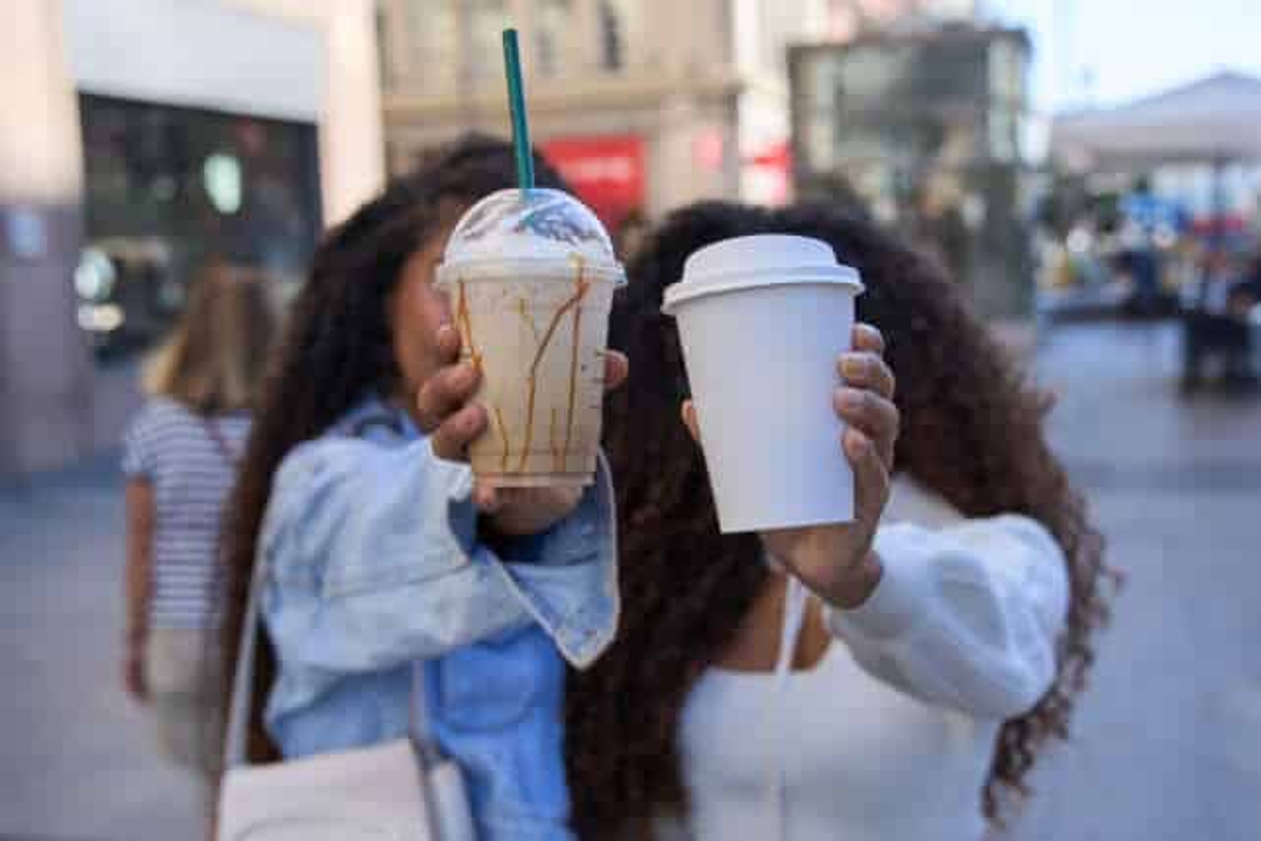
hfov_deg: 43.6
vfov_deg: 29.9
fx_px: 1576
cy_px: 420
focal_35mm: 45
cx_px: 630
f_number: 4.5
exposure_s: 1/400
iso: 160
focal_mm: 45
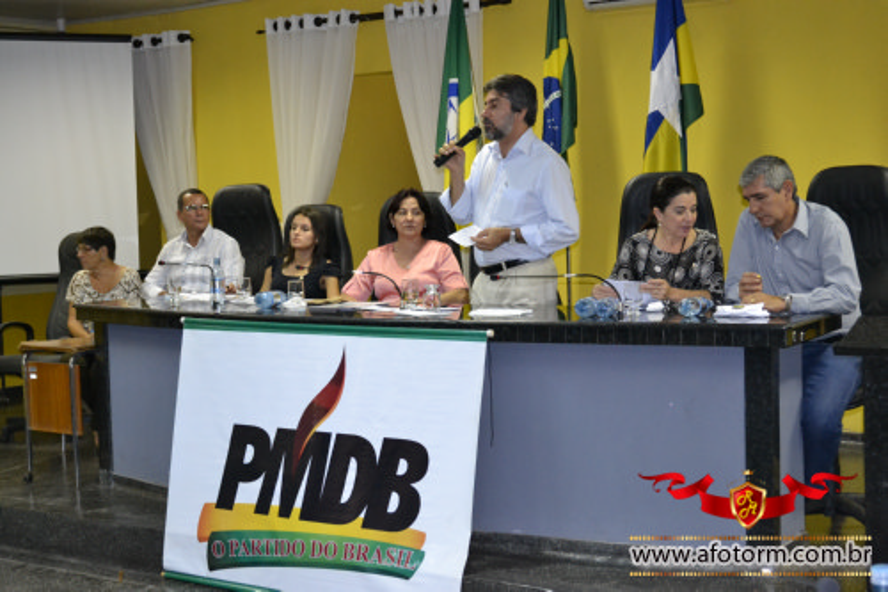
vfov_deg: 22.6
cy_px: 296
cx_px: 444
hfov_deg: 33.4
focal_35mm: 60
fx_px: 1479
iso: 2500
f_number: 5.3
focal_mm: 40
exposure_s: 1/60
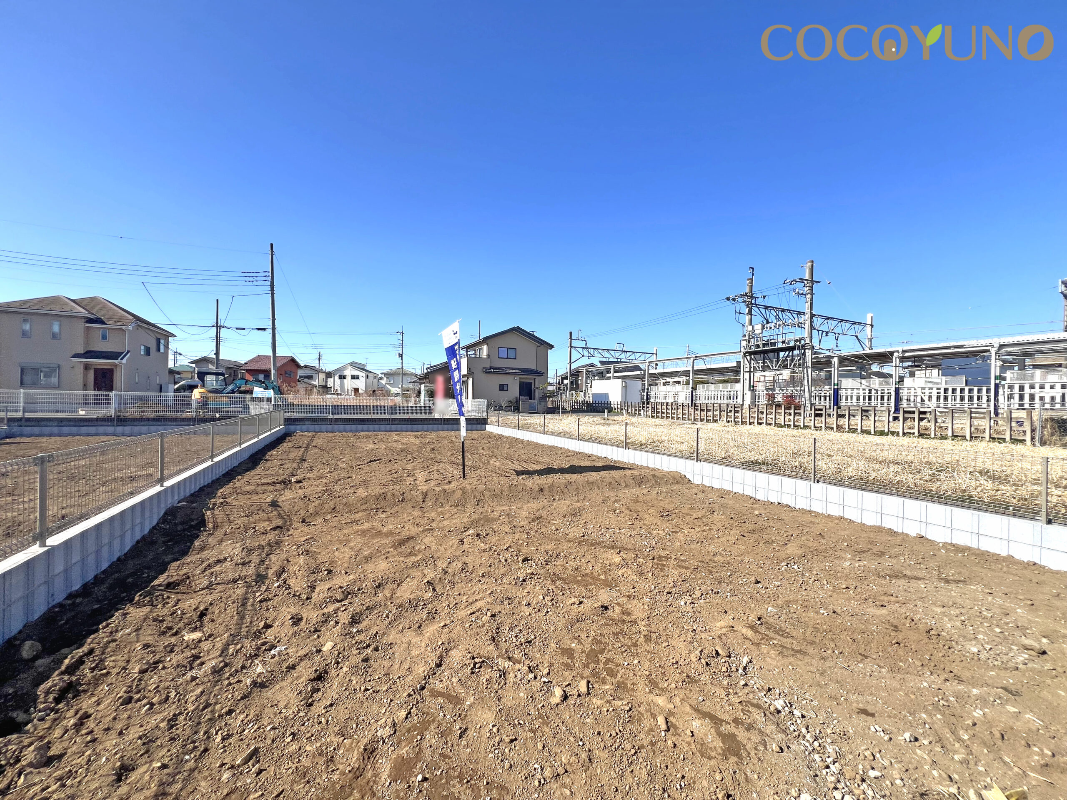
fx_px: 401
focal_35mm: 13
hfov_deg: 106.2
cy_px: 400
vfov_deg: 89.9
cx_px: 534
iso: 32
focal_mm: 1.57
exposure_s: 1/1292
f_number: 1.8
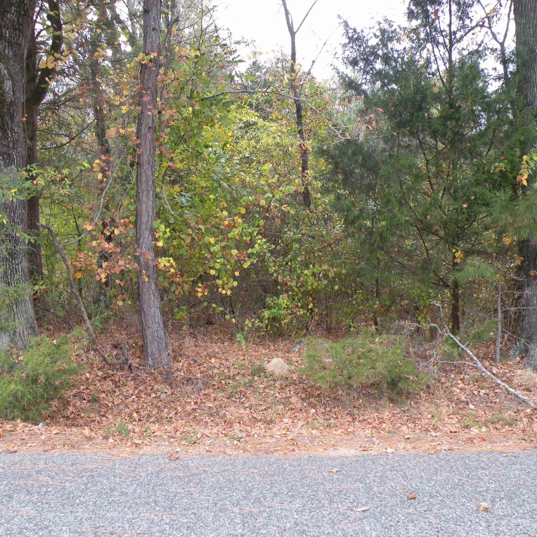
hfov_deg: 51.1
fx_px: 562
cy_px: 267
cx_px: 273
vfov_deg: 51.1
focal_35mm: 32
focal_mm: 4.7
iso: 155
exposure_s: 1/59.8
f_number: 2.8
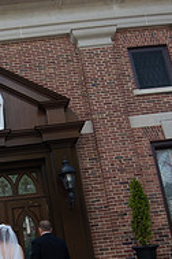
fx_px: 272
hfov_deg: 32.7
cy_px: 195
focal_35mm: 38
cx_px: 8
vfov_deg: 48.7
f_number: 4
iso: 400
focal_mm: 16
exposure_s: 1/1250
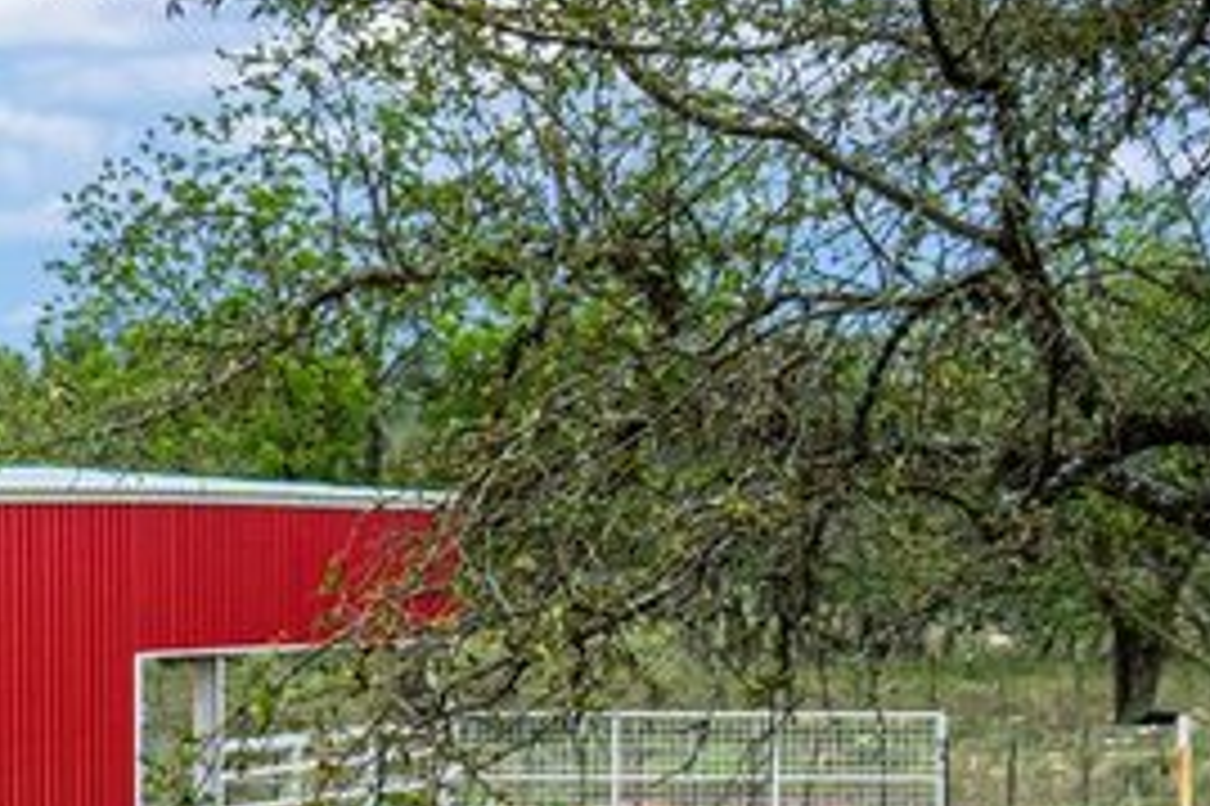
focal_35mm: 199
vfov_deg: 6.9
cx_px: -2339
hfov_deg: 8.7
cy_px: 711
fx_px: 6684
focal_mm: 33
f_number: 7.1
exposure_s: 1/640
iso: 160
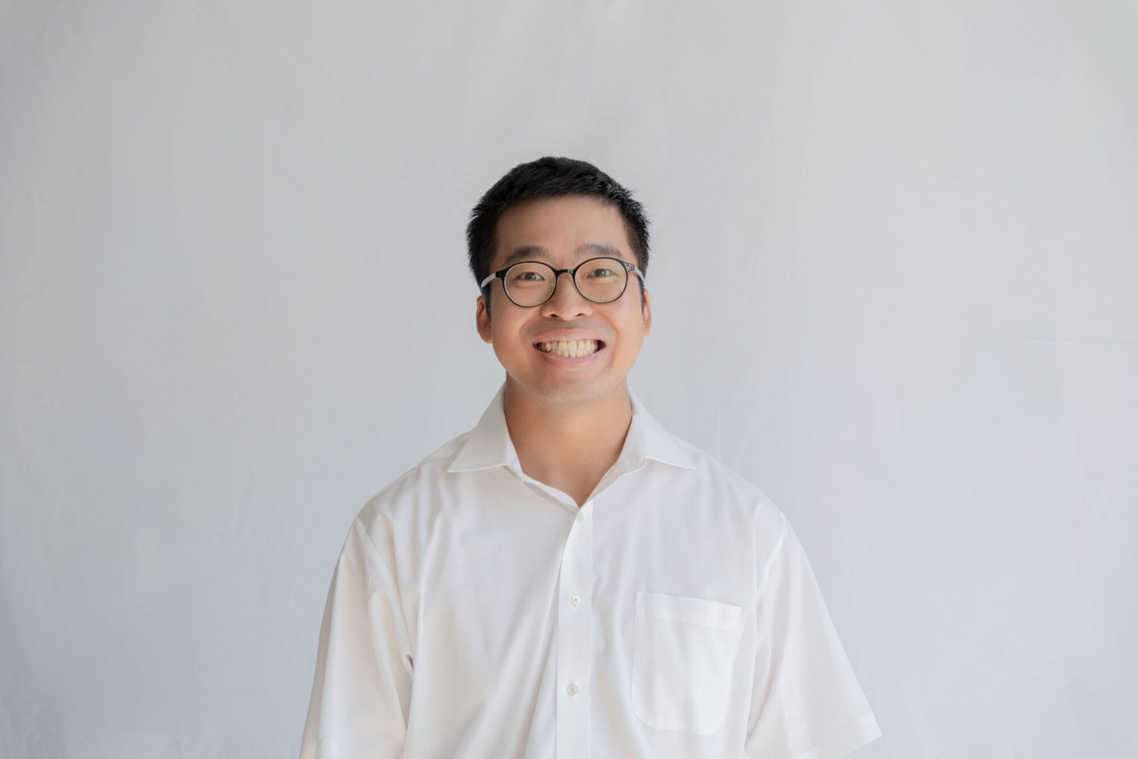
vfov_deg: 17.0
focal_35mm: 80
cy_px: 380
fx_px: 2535
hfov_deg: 25.3
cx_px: 569
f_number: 7.1
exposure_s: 1/60
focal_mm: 80.2
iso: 320
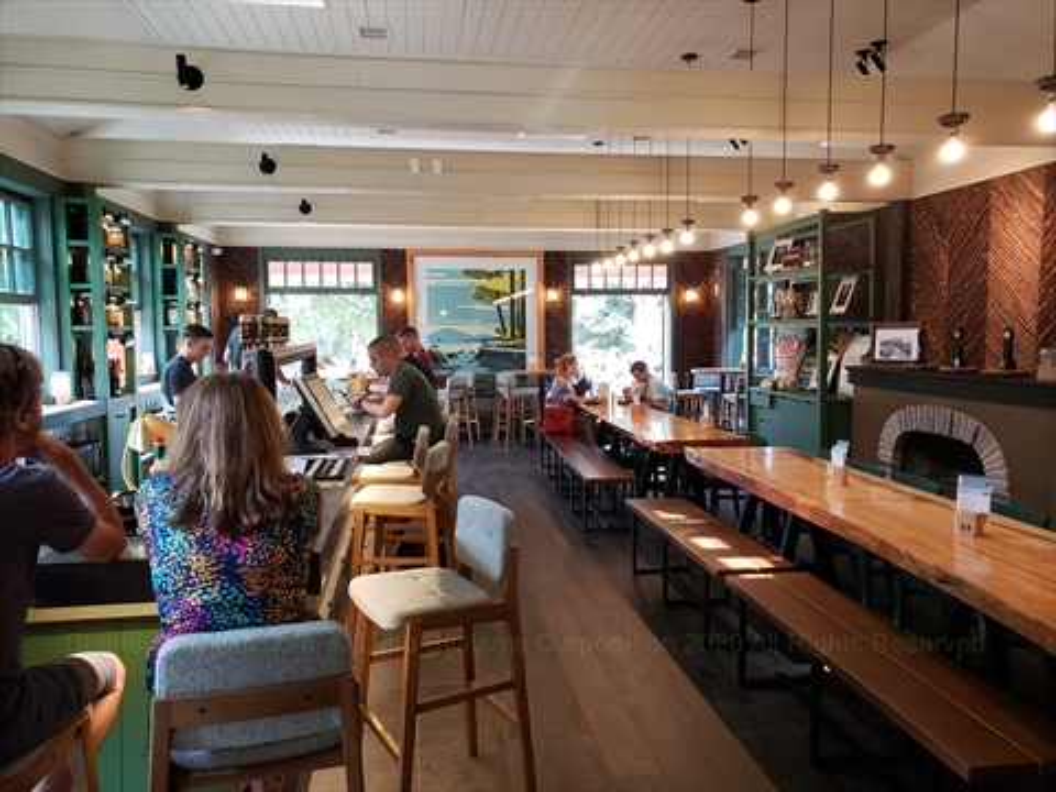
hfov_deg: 67.3
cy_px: 396
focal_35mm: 26
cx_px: 528
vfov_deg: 53.1
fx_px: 793
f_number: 2.4
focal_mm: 4.3
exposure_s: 1/60
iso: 200
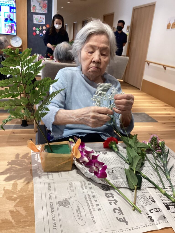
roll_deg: -6.4
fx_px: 209
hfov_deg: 45.4
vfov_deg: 58.4
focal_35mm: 31
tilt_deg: -20.4
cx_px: 88
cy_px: 116
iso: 125
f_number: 2.4
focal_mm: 3.3
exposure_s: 1/60
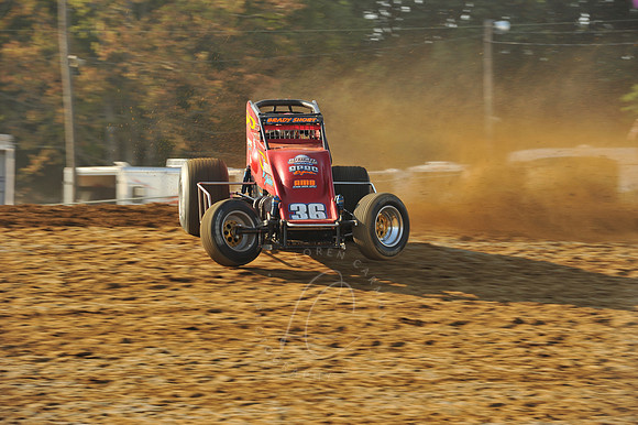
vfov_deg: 7.0
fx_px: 3454
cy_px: 212
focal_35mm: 195
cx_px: 319
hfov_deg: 10.6
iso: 400
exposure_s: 1/320
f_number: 9
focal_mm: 195
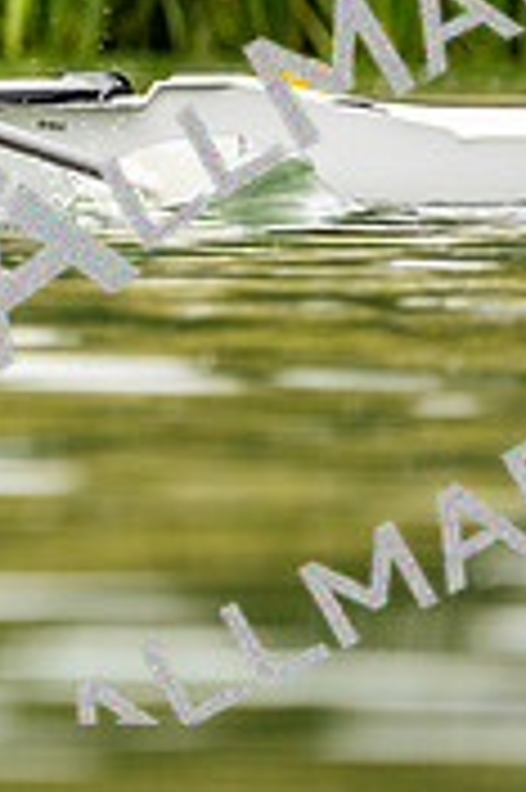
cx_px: -427
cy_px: -47
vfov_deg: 1.0
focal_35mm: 1976
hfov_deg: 0.7
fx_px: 43389
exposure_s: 1/2000
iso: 640
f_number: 6.3
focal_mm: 600
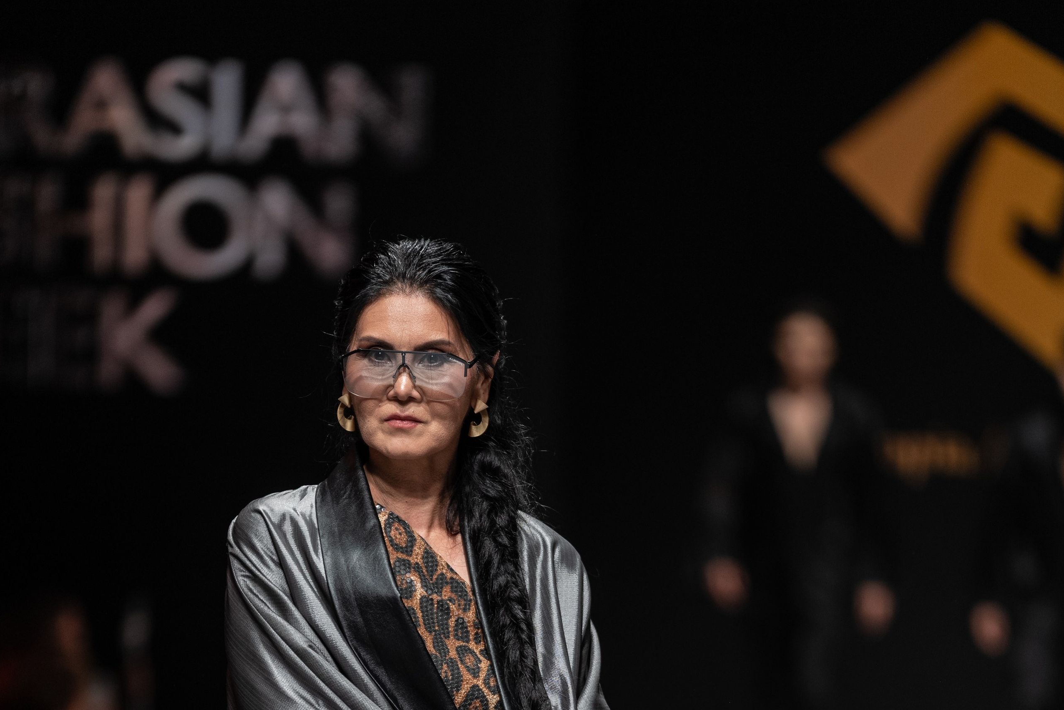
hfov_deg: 6.8
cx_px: 532
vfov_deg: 4.6
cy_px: 770
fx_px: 8896
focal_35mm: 301
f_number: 2.8
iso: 200
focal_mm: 200
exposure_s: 1/320
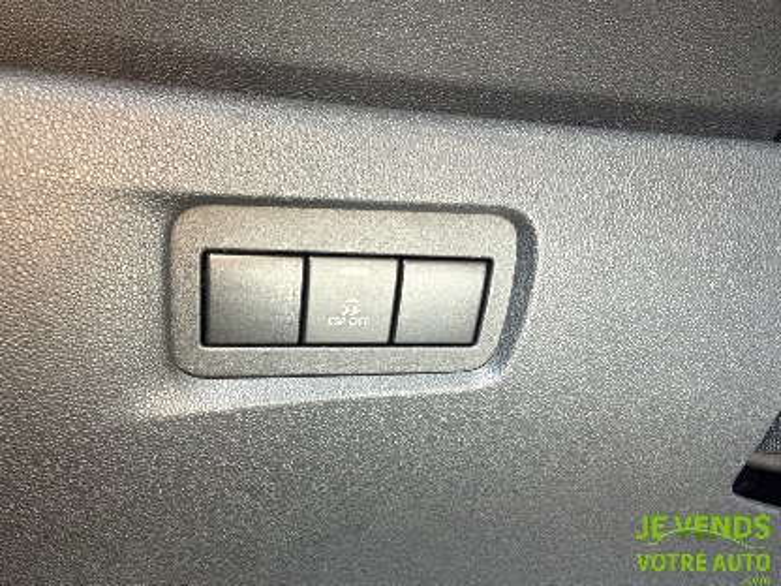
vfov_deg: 56.8
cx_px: 390
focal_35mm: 24
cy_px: 293
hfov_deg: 71.6
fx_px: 541
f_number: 2.2
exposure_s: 1/60
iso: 500
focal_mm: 2.22
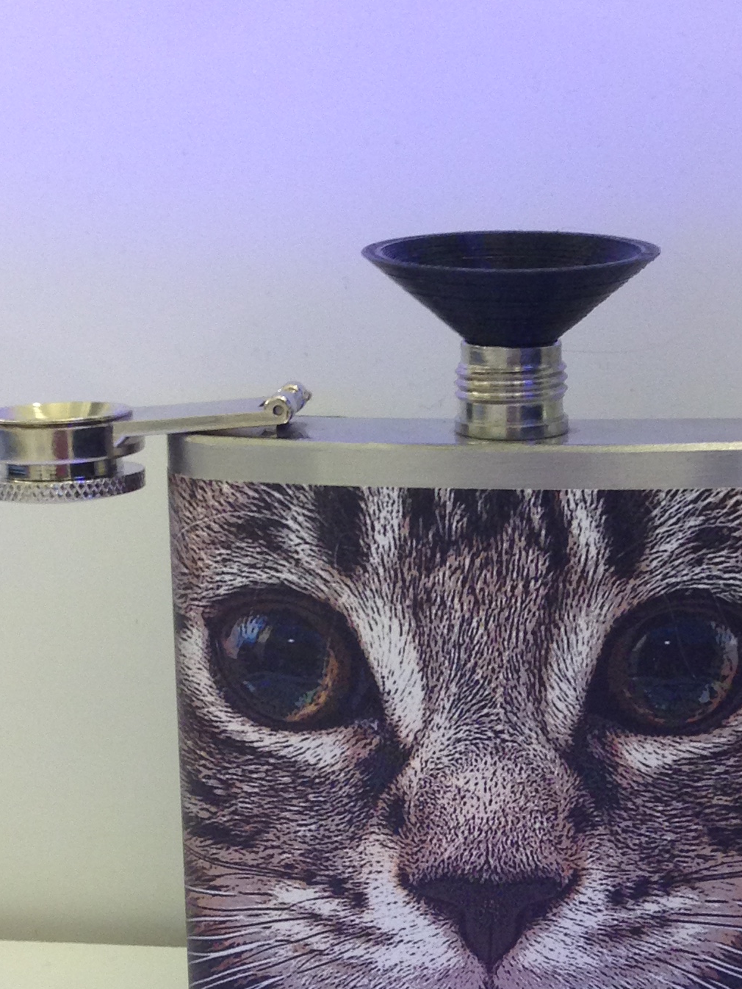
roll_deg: -0.9
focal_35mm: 80
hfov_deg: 18.4
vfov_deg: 24.2
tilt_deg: -15.2
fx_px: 2286
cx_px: 520
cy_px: 725
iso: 100
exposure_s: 1/20
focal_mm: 4.12
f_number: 2.4
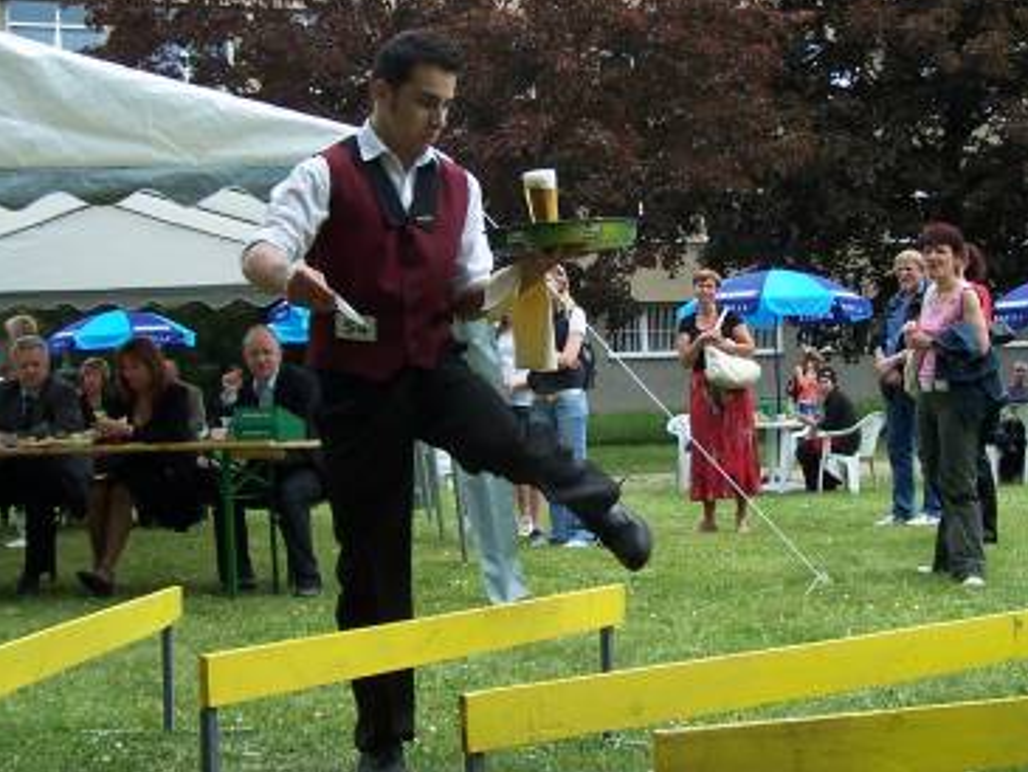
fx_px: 1812
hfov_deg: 31.6
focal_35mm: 61
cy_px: 358
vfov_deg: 24.0
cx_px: 617
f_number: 2.8
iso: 80
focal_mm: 6.3
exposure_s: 1/500
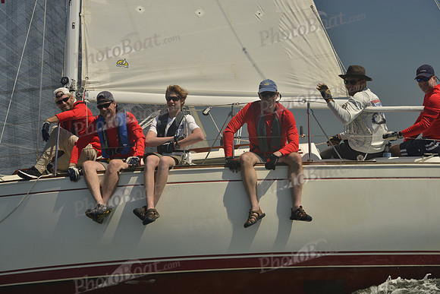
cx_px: 220
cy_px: 147
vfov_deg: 19.5
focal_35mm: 70
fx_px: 856
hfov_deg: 28.8
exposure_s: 1/1000
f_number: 9
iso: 280
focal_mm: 70
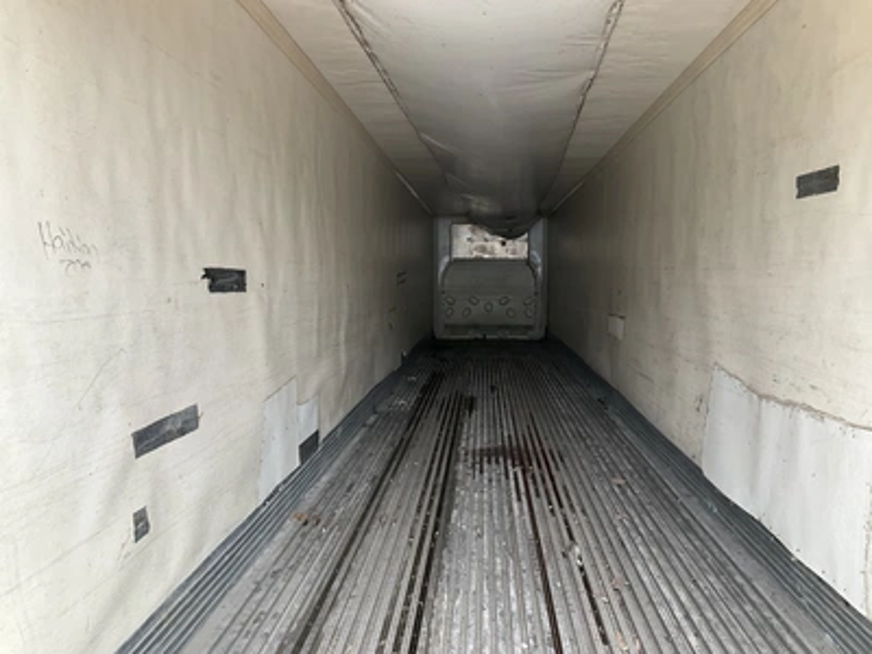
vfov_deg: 48.2
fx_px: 731
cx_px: 436
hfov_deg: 61.7
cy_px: 327
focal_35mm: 29
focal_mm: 3
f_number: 1.8
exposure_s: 1/122
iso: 32
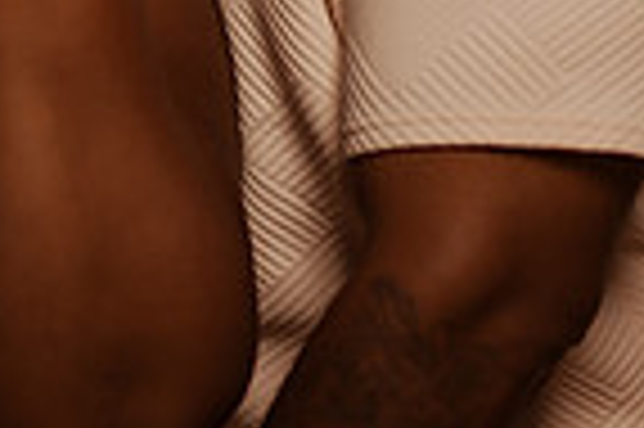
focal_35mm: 236
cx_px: 32
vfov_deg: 5.7
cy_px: -246
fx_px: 4217
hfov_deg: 8.7
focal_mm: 58
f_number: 1.4
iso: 100
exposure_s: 1/8000
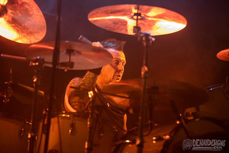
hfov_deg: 10.3
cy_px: 76
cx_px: 114
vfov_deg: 6.9
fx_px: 1272
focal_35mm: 200
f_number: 3.2
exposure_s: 1/500
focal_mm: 200
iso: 3200
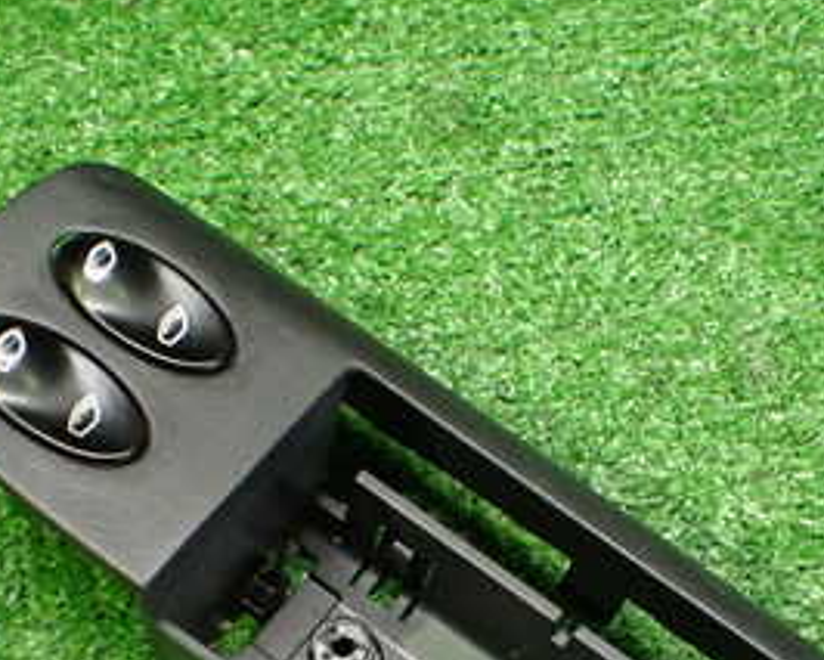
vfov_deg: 22.5
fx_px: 1610
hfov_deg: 28.6
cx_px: 489
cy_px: 623
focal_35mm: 66
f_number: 2.3
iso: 800
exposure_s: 1/40
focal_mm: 5.4
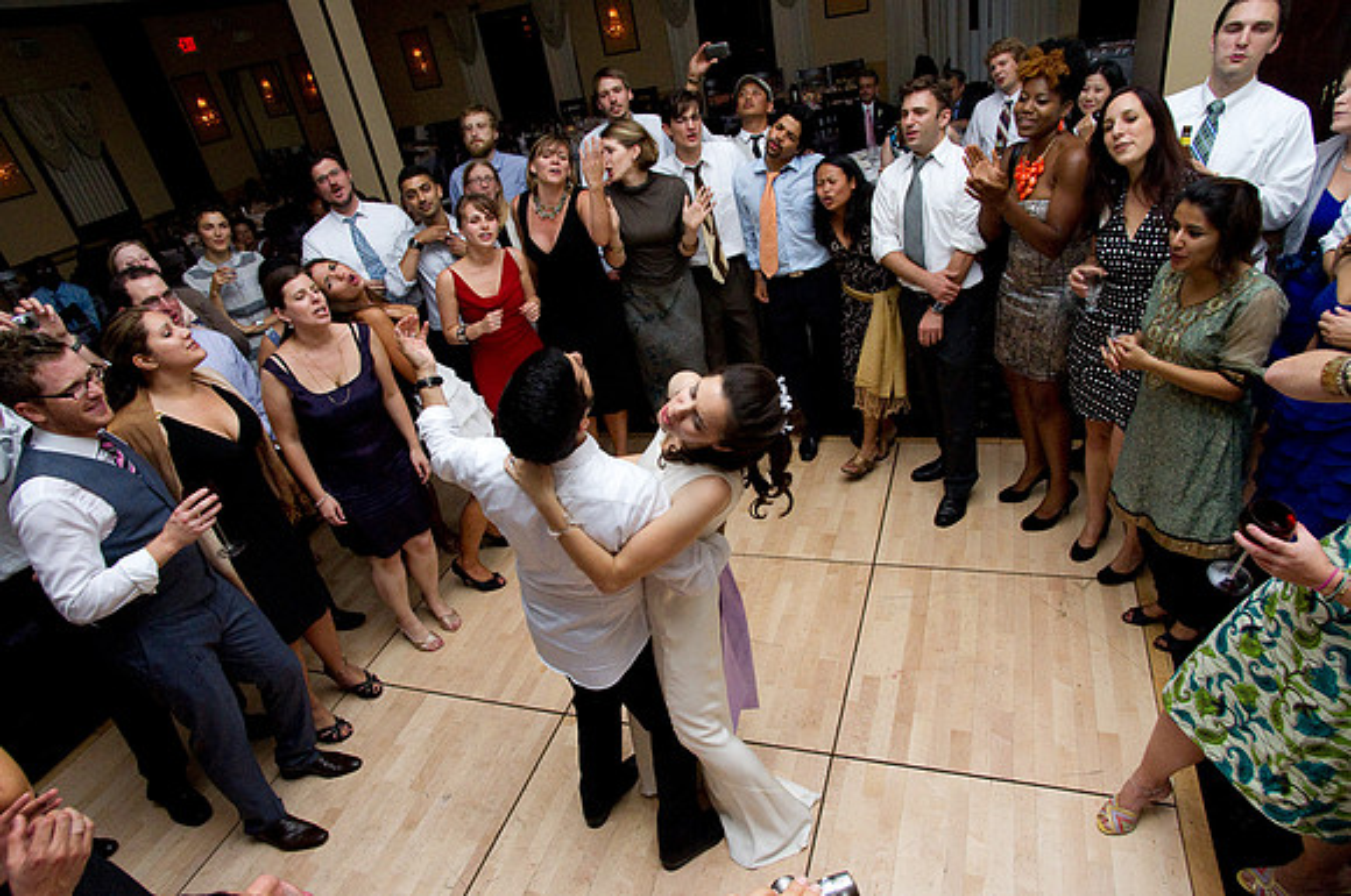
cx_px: 676
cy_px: 448
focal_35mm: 21
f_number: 6.3
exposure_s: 1/180
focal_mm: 14
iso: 2500
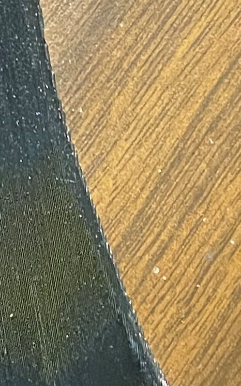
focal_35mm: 149
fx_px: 1566
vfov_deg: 13.9
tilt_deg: -80.2
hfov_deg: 8.8
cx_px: 19
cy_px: 41
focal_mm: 4.2
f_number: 1.6
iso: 500
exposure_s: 1/40
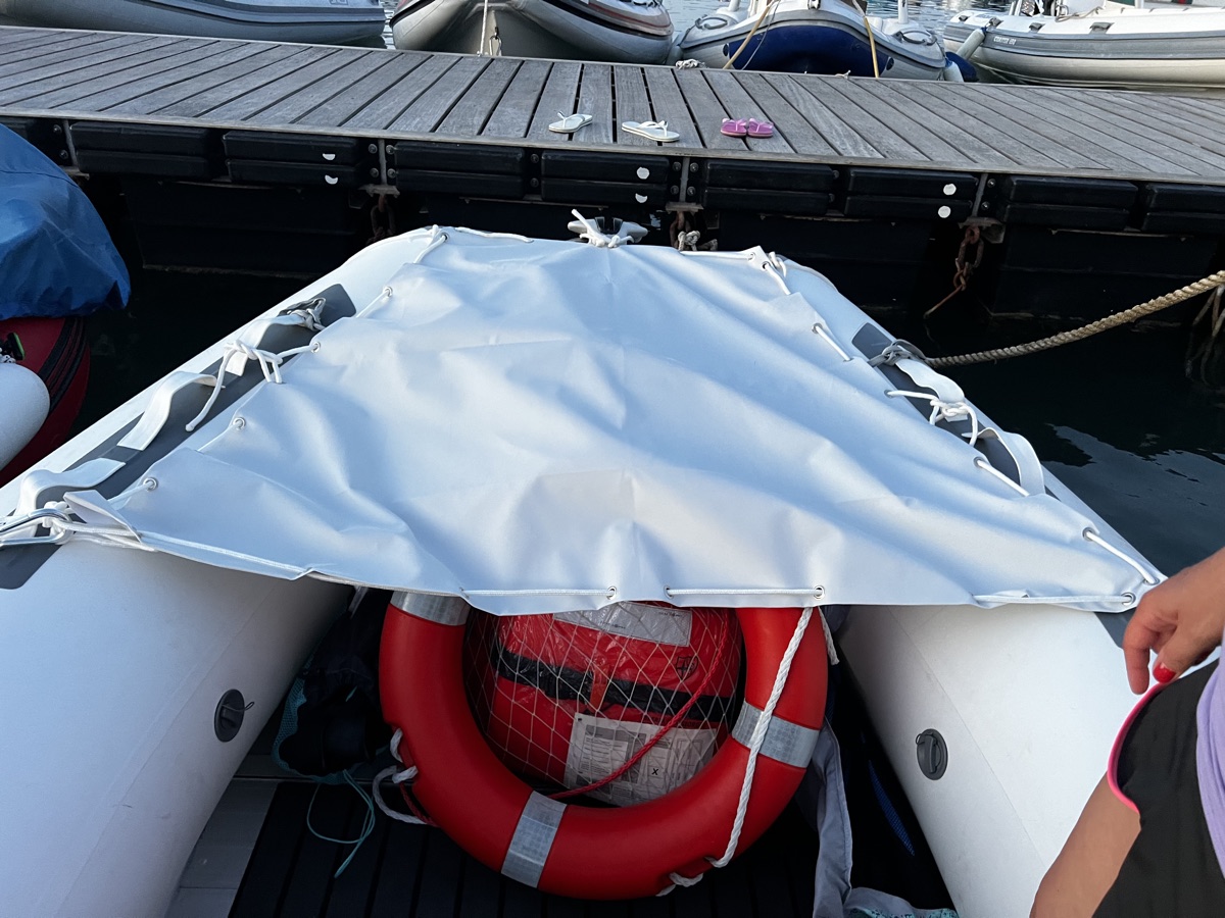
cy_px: 459
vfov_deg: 53.1
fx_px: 920
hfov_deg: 67.3
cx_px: 612
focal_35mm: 26
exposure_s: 1/60
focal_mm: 5.7
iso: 320
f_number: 1.5
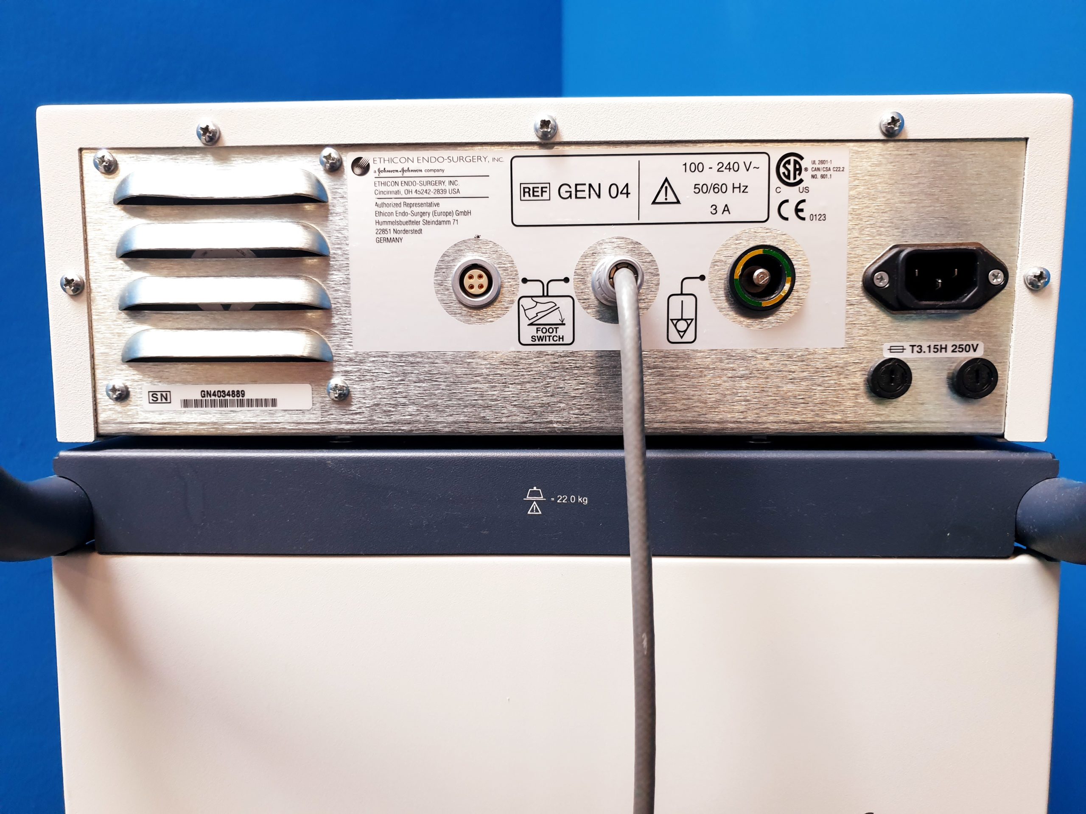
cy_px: 407
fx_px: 816
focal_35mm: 26
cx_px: 543
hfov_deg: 67.3
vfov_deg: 53.1
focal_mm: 4.3
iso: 200
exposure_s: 1/50
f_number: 1.5
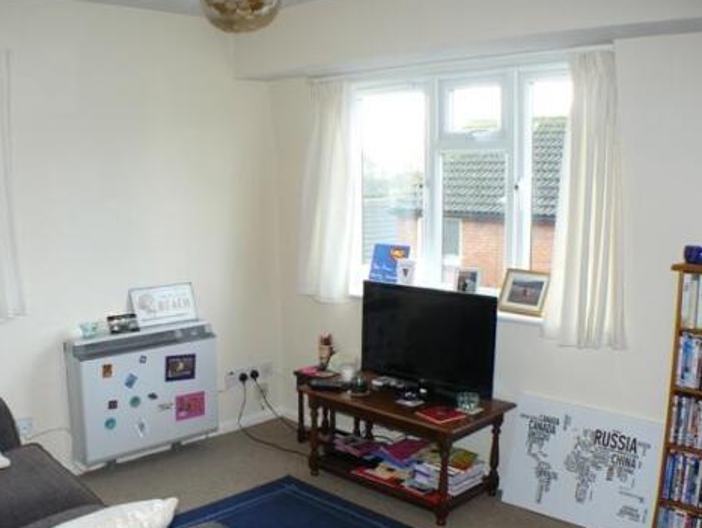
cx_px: 290
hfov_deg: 41.9
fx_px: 913
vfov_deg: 32.1
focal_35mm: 45
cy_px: 322
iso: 100
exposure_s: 1/25
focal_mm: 6
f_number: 2.8
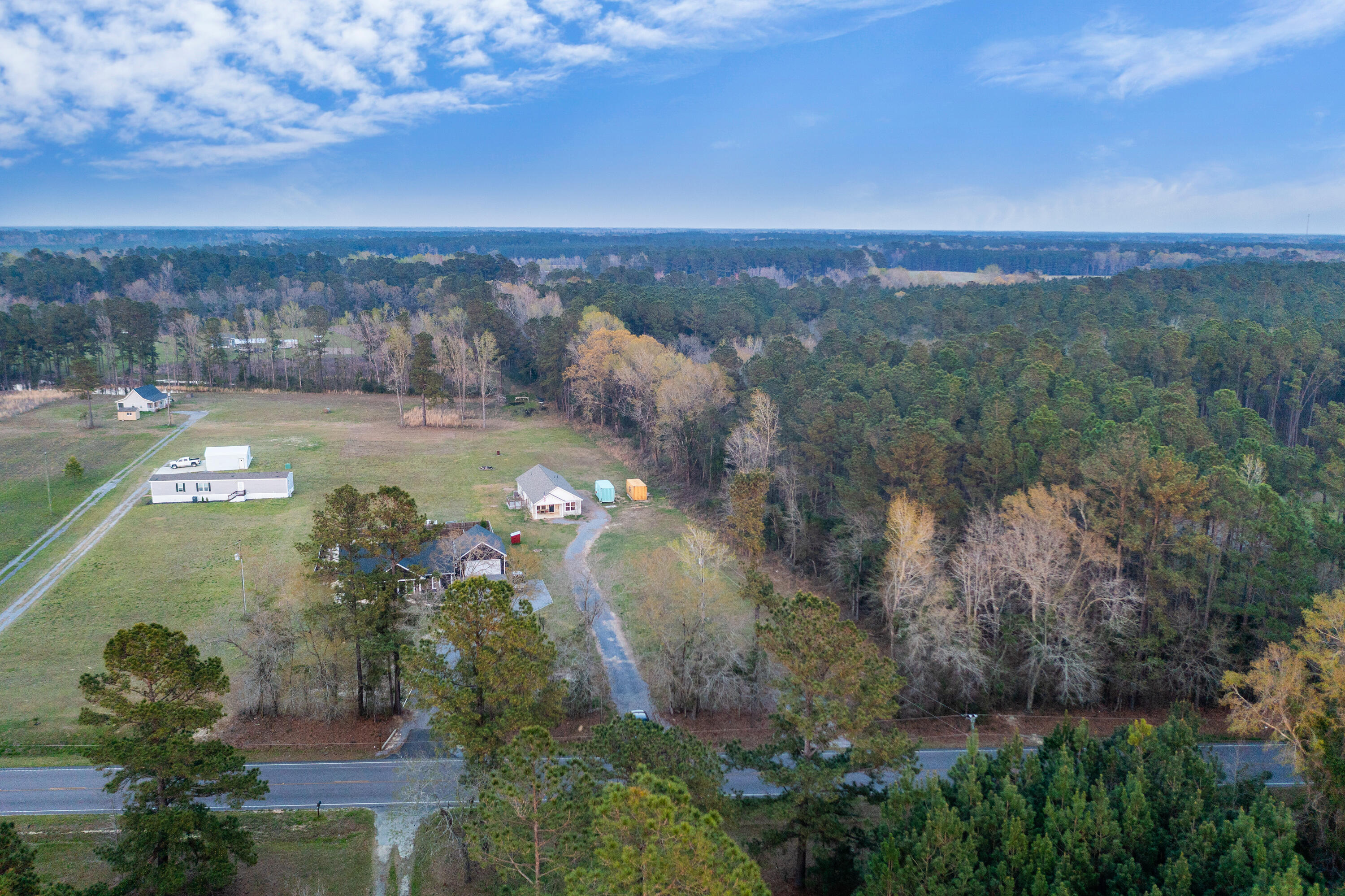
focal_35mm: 28
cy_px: 448
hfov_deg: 65.5
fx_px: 1046
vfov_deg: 46.4
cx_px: 672
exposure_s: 1/80
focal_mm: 10.26
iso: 100
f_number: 3.5
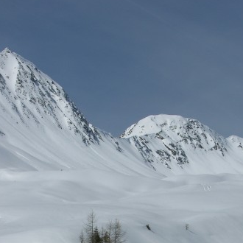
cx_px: 147
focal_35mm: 144
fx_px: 1144
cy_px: 267
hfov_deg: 12.1
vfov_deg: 11.9
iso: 50
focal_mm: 17.8
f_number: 7.4
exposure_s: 1/553
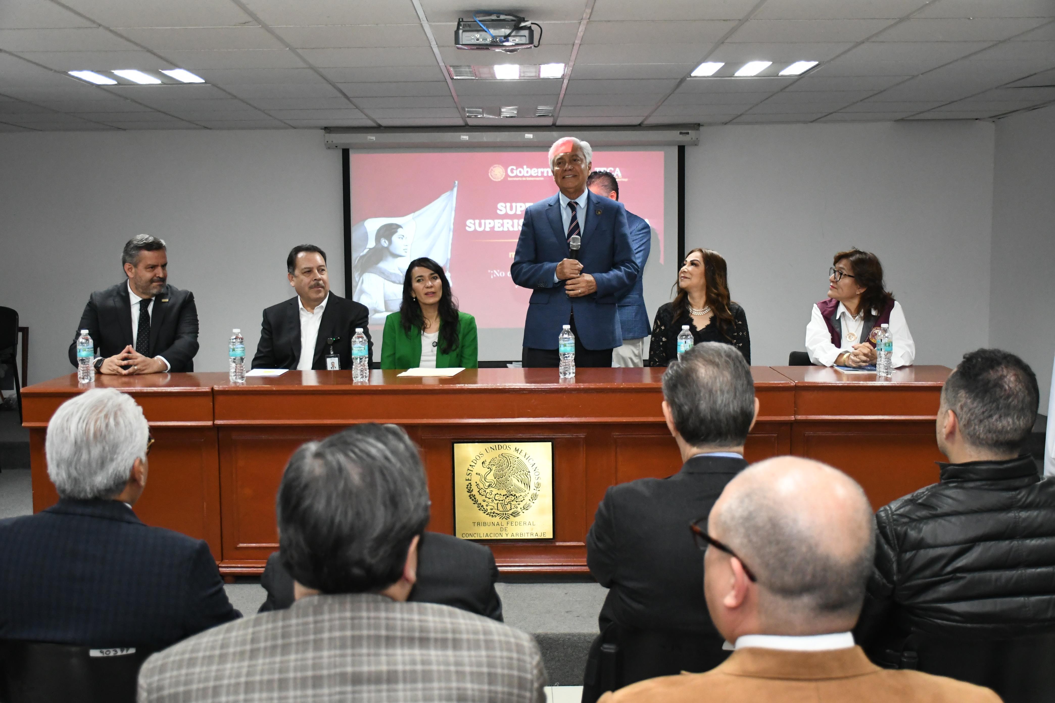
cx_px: 528
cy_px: 352
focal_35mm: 45
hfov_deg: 43.6
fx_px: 1319
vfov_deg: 29.9
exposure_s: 1/100
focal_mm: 30
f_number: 4
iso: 4000
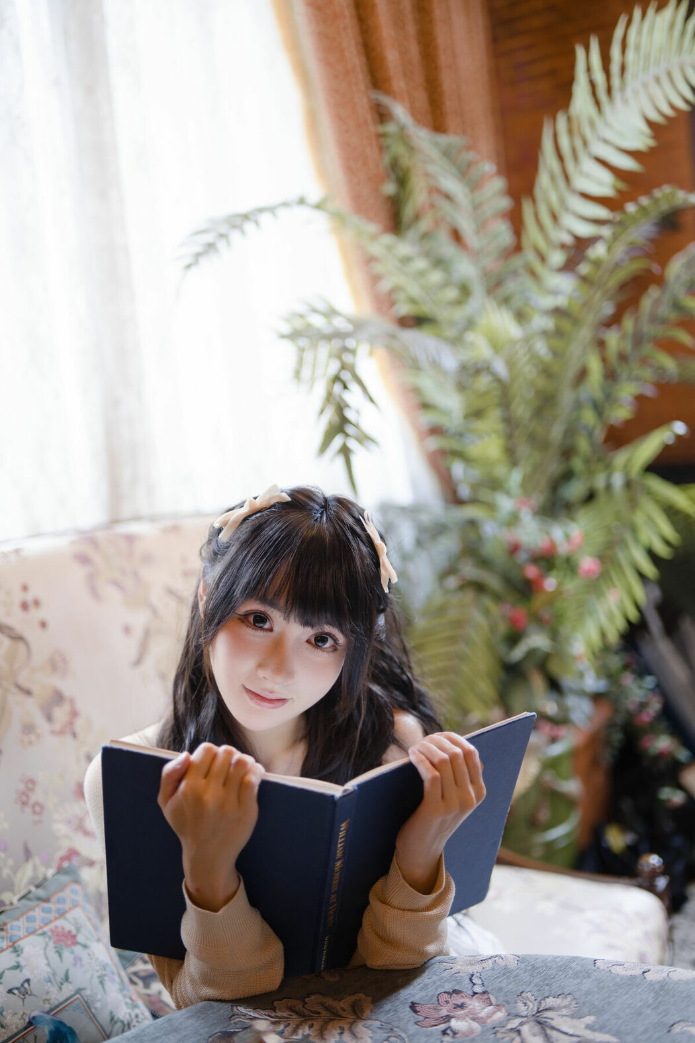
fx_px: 1013
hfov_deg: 37.9
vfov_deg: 54.4
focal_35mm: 35
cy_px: 522
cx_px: 348
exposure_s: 1/60
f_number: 1.4
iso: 250
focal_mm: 35
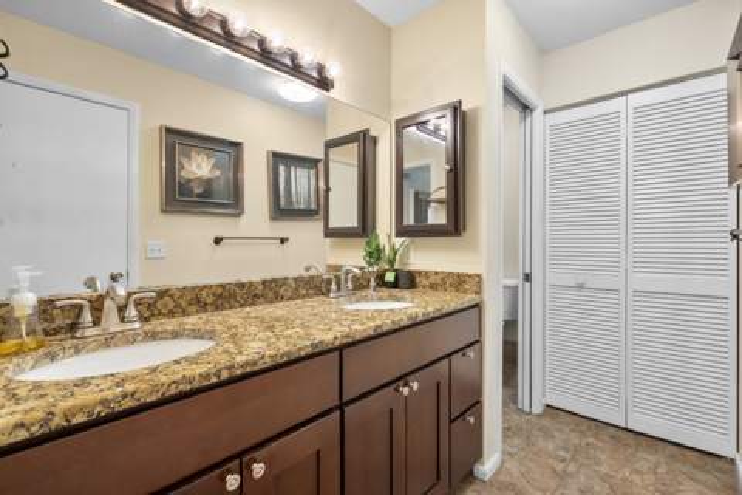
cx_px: 371
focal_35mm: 16
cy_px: 248
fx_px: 330
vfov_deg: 73.7
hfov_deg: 96.7
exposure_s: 1/5
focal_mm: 16
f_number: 8
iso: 1600
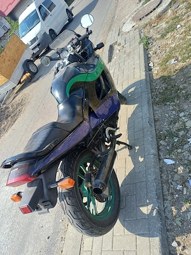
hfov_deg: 54.9
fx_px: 184
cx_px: 96
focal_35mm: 25
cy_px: 128
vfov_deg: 69.4
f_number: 1.8
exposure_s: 1/556
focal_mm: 4.65
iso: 50
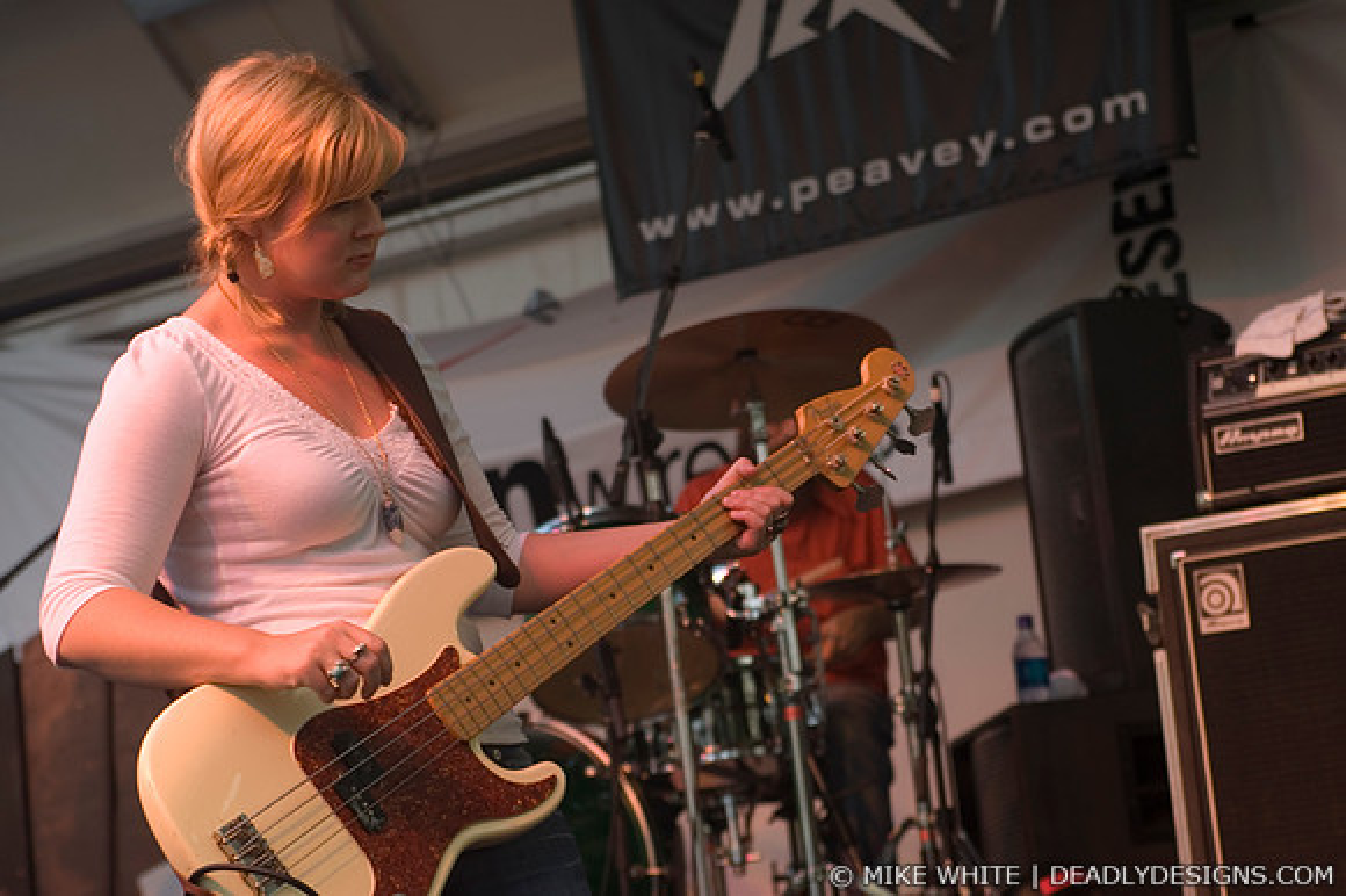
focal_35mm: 105
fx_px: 3923
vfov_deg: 13.0
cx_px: 673
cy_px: 448
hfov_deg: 19.5
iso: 200
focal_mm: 70
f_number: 4
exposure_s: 1/125
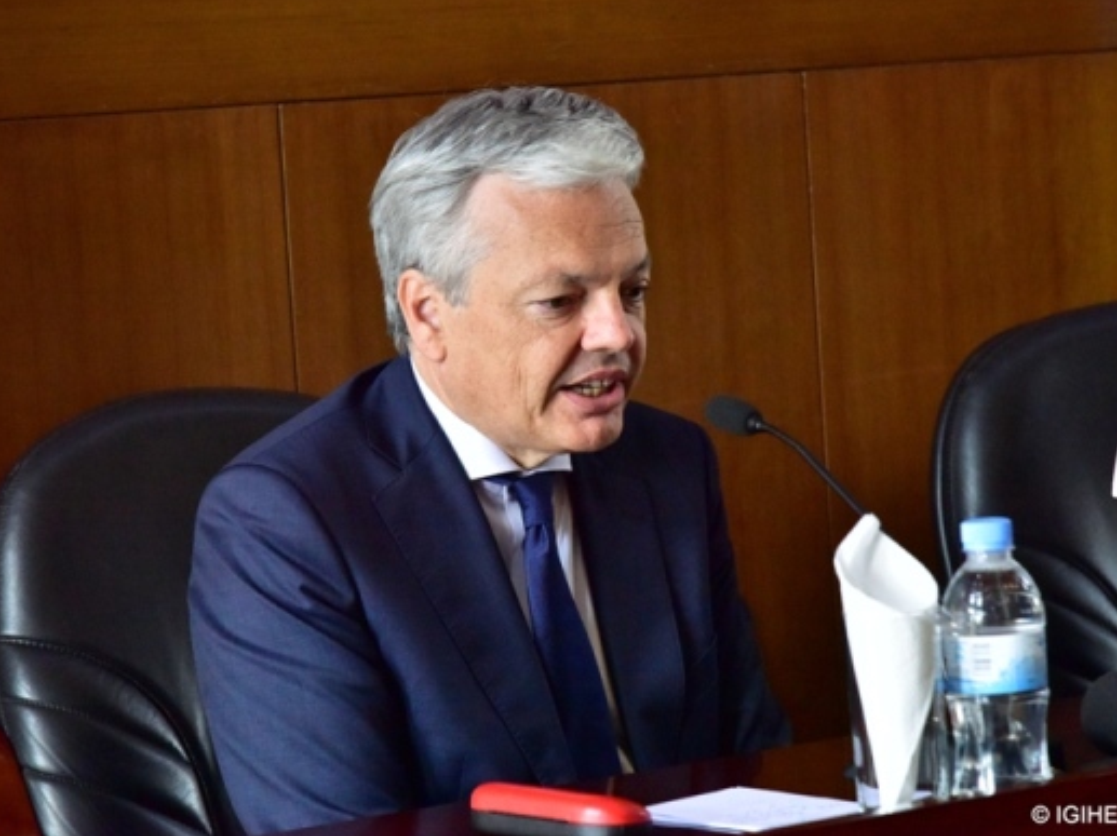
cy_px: 421
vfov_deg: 11.1
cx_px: 555
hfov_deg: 14.7
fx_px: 4321
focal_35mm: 134
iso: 12800
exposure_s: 1/200
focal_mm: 120
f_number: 8
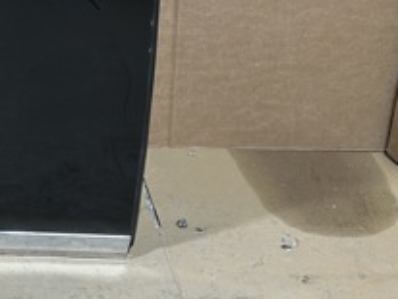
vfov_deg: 9.7
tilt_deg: -20.0
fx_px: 1715
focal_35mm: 149
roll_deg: +0.6
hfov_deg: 12.5
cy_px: -115
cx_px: -214
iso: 250
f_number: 1.78
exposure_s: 1/50
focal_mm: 6.86
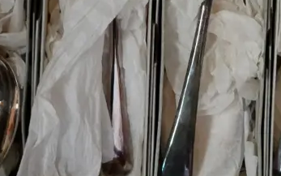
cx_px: 172
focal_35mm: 125
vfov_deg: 10.3
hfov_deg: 16.7
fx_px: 957
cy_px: -41
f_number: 4.1
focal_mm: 20
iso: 2500
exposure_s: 1/60
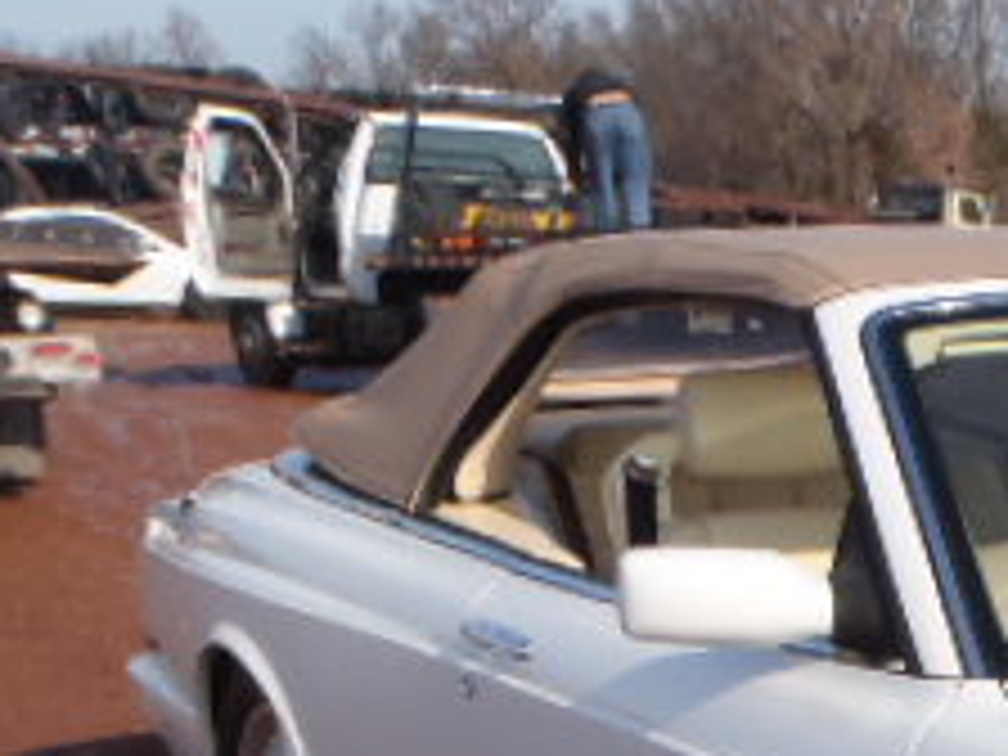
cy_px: 994
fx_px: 2330
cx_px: 1426
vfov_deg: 17.3
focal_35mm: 80
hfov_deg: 21.3
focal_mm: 5
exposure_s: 1/500
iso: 80
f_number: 4.5
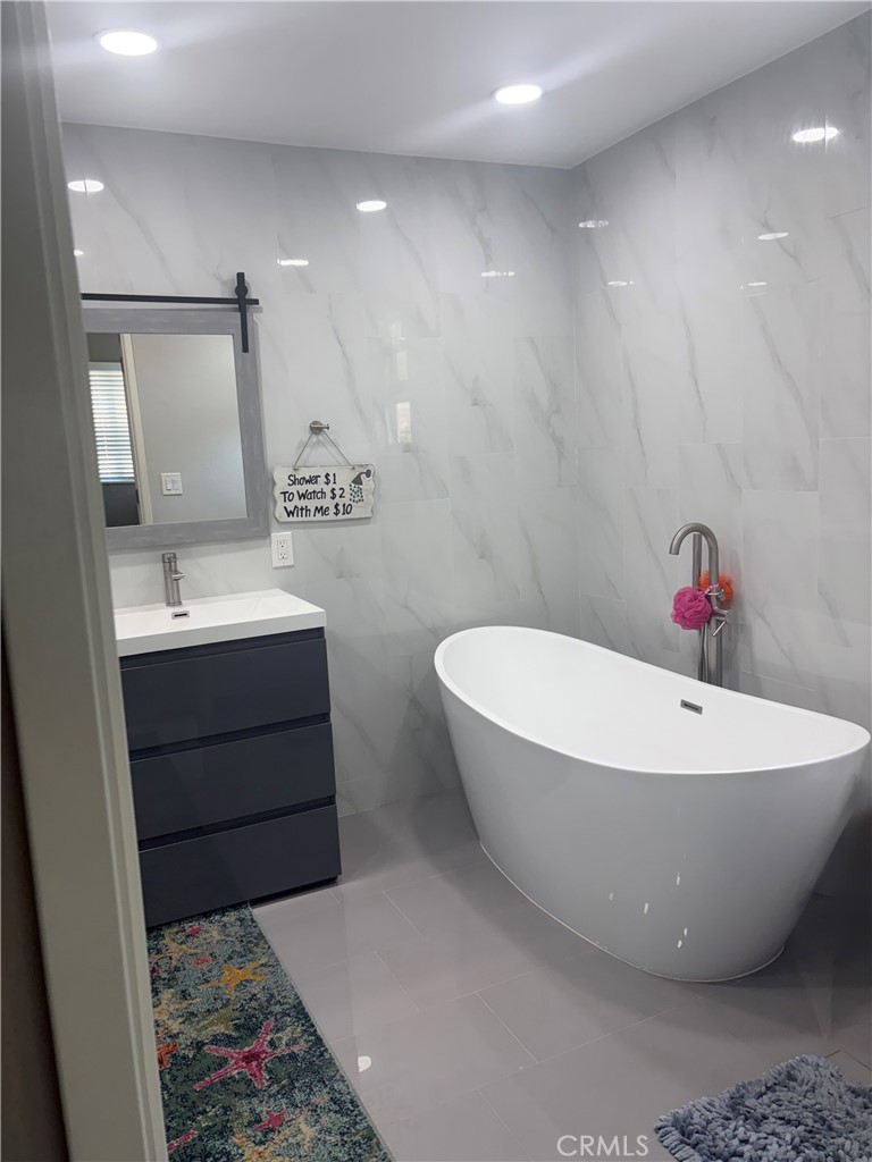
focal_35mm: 26
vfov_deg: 67.3
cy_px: 581
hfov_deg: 53.1
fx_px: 873
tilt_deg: -8.2
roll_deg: +3.0
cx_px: 436
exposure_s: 1/120
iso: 80
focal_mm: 5.96
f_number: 1.6
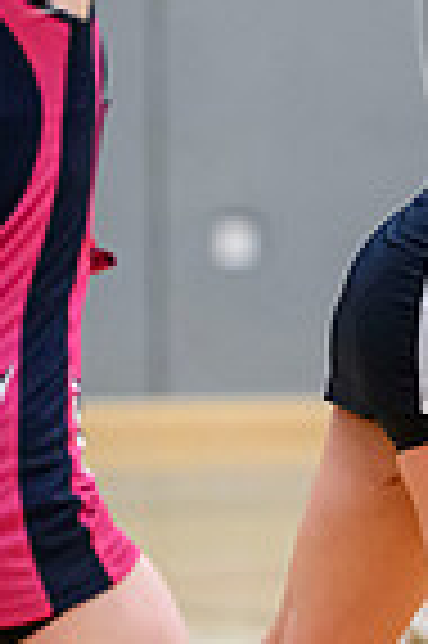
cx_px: 697
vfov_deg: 2.2
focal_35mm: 926
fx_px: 16553
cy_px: 126
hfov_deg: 1.5
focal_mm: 200
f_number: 3.2
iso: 6400
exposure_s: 1/1000
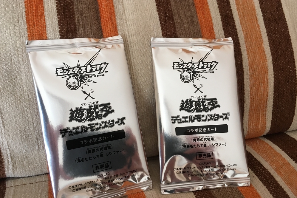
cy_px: 109
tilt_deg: -46.5
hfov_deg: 60.3
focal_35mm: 31
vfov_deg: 42.3
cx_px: 148
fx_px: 256
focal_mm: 4.15
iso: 64
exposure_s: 1/30
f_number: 2.2
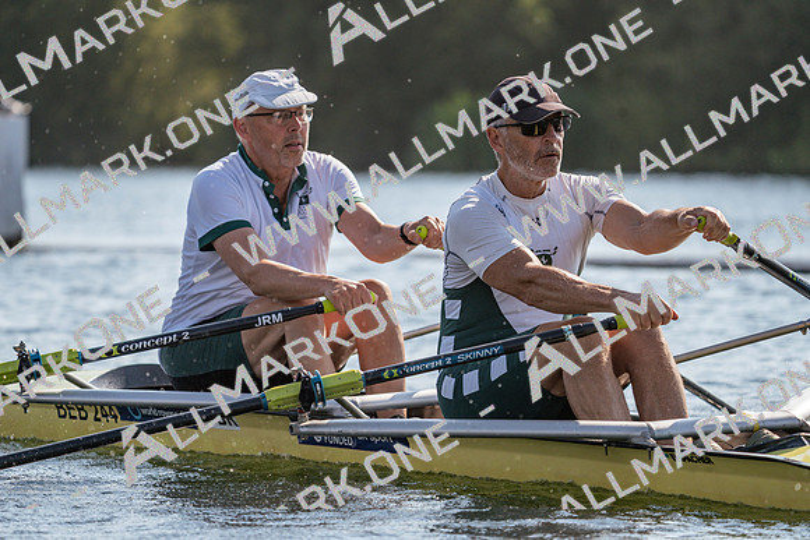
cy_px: 270
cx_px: 405
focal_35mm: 295
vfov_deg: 4.7
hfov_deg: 7.0
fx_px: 6639
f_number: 5.6
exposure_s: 1/1600
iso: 250
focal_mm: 295
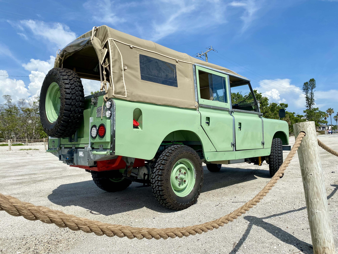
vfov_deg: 53.1
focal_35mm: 26
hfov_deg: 67.3
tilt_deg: -0.1
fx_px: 254
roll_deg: +0.9
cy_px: 127
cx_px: 169
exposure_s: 1/4808
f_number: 1.8
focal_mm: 4.25
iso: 32
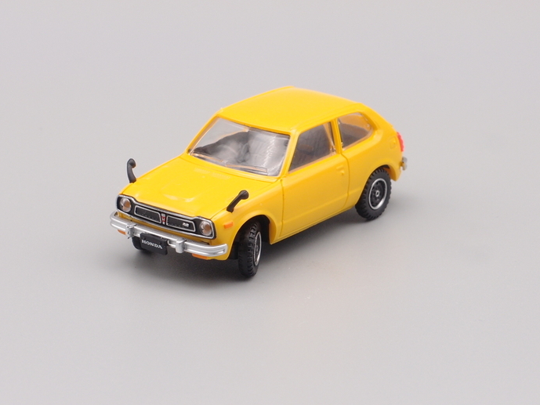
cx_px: 256
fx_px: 2028
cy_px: 220
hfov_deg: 15.2
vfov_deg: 11.4
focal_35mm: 130
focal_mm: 24
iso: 100
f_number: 8
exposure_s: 1/10
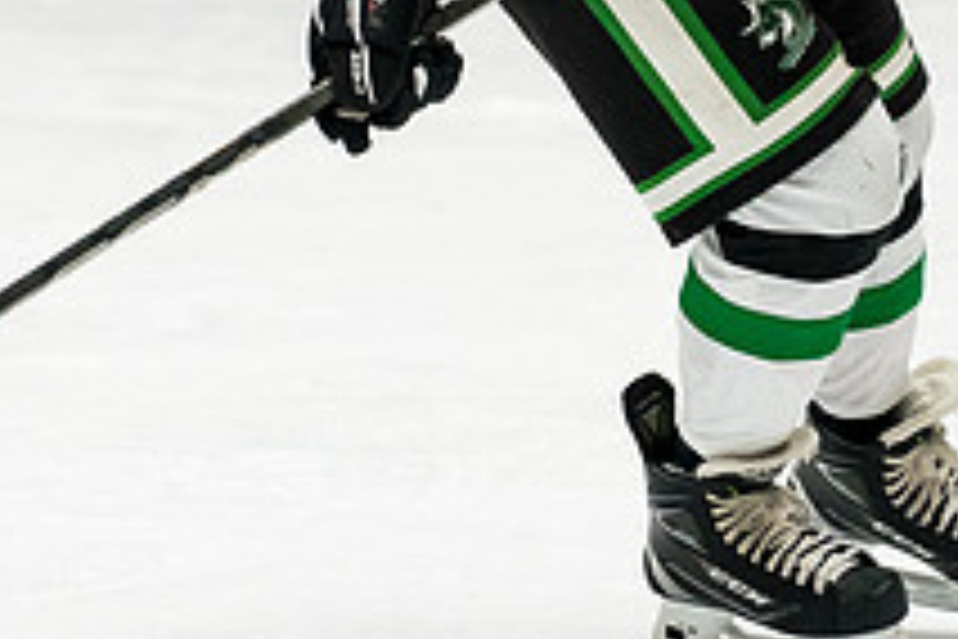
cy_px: -52
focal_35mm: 754
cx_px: 570
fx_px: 20063
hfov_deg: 2.7
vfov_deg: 1.8
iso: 2000
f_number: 2.8
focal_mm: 150
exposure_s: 1/1000
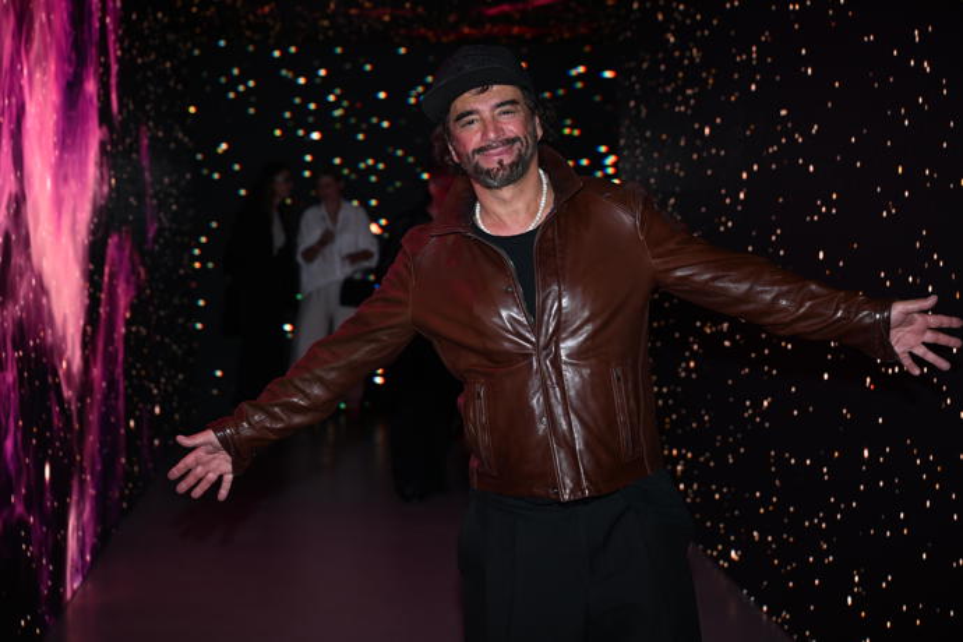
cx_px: 482
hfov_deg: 31.4
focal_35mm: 64
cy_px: 321
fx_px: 1712
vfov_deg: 21.2
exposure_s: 1/160
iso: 1000
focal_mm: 64
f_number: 4.5
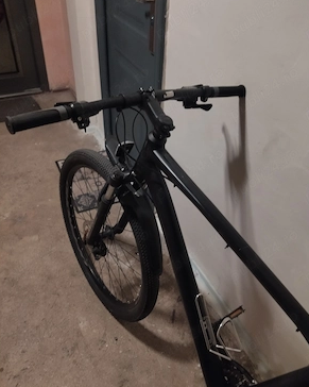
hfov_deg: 50.0
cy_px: 192
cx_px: 152
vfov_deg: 60.5
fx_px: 332
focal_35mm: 29
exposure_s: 1/17
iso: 459
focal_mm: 4.74
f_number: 1.79
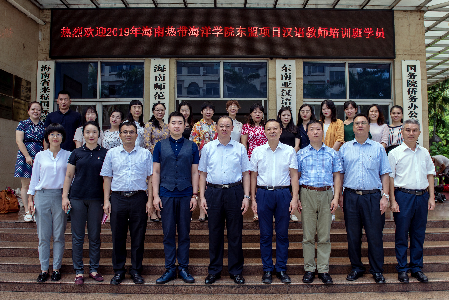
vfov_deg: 53.2
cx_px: 224
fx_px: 299
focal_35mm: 24
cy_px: 150
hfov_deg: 73.7
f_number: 5
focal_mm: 24
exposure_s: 1/320
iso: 100
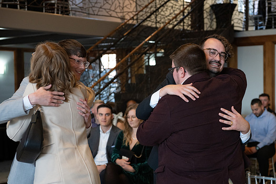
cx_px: 138
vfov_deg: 24.6
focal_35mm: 55
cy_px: 92
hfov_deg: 36.2
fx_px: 422
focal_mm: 55
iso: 3200
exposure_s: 1/200
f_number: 2.8
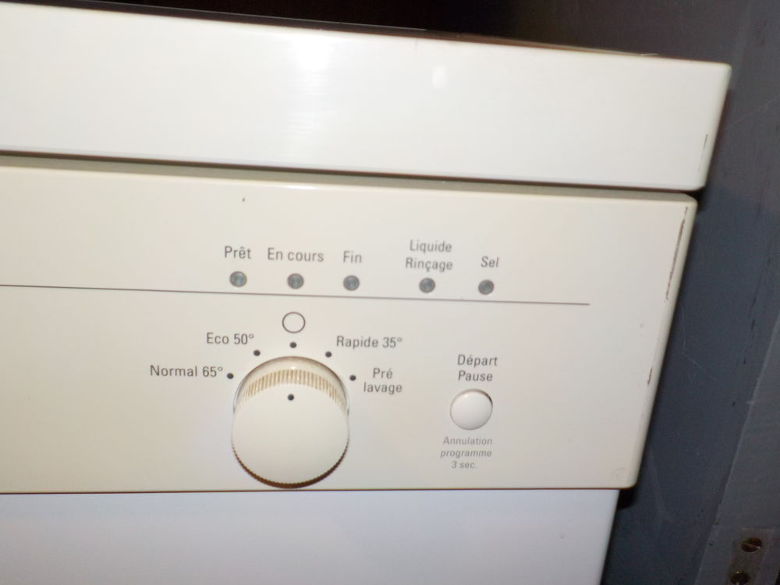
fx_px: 676
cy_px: 292
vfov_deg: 46.8
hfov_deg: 60.0
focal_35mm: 30
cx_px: 390
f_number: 3.3
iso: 200
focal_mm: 4.1
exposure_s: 1/15
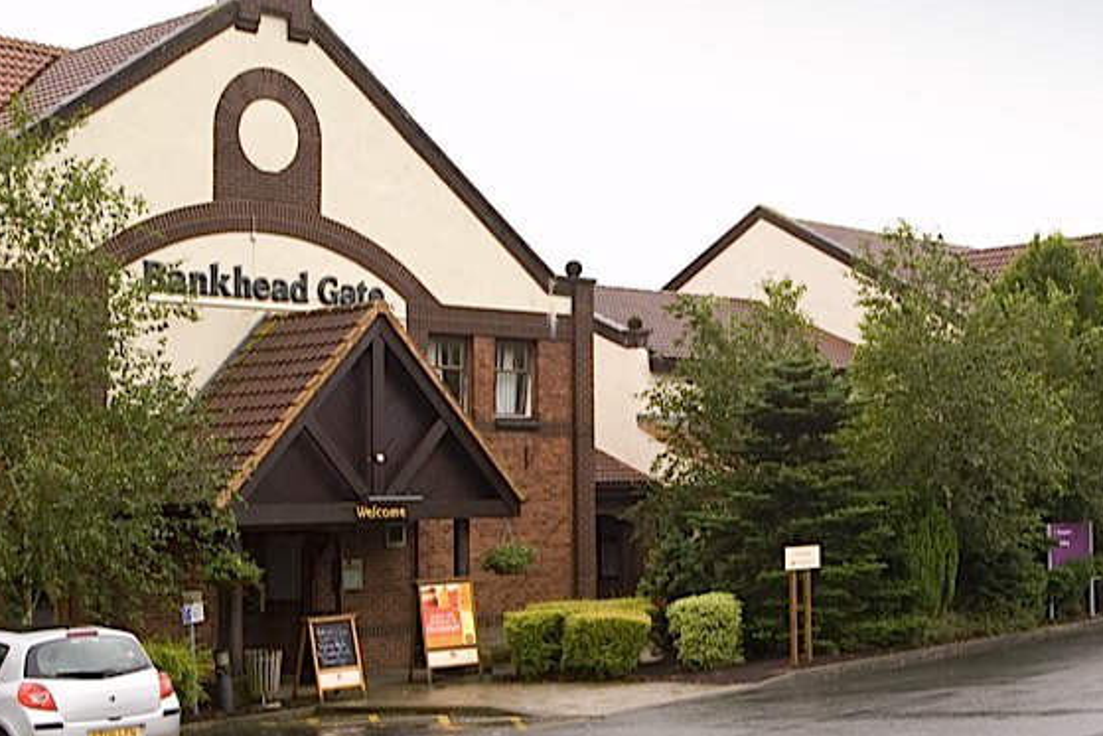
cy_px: 425
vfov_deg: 22.6
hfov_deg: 33.1
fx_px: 1839
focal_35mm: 60
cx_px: 732
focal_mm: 28
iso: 200
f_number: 8
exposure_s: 1/40
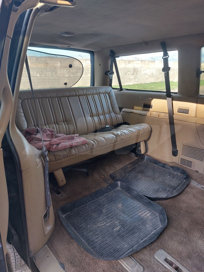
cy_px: 136
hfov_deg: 56.8
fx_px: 189
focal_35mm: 24
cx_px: 102
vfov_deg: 71.6
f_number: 1.8
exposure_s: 1/100
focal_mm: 5.23
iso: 50
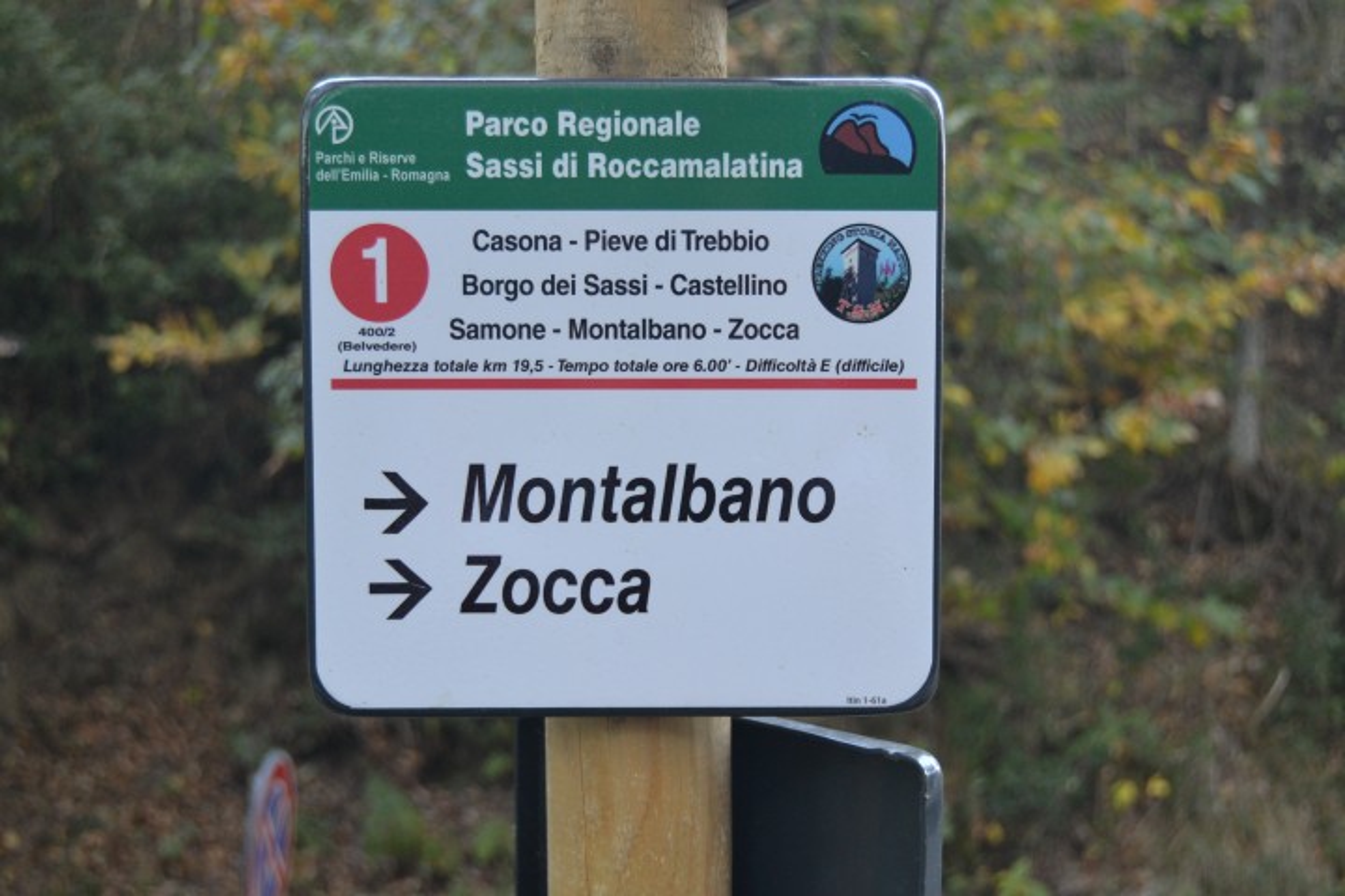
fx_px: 1961
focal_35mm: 52
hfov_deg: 37.9
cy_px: 448
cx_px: 672
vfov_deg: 25.8
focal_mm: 35
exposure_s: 1/60
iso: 640
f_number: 4.5
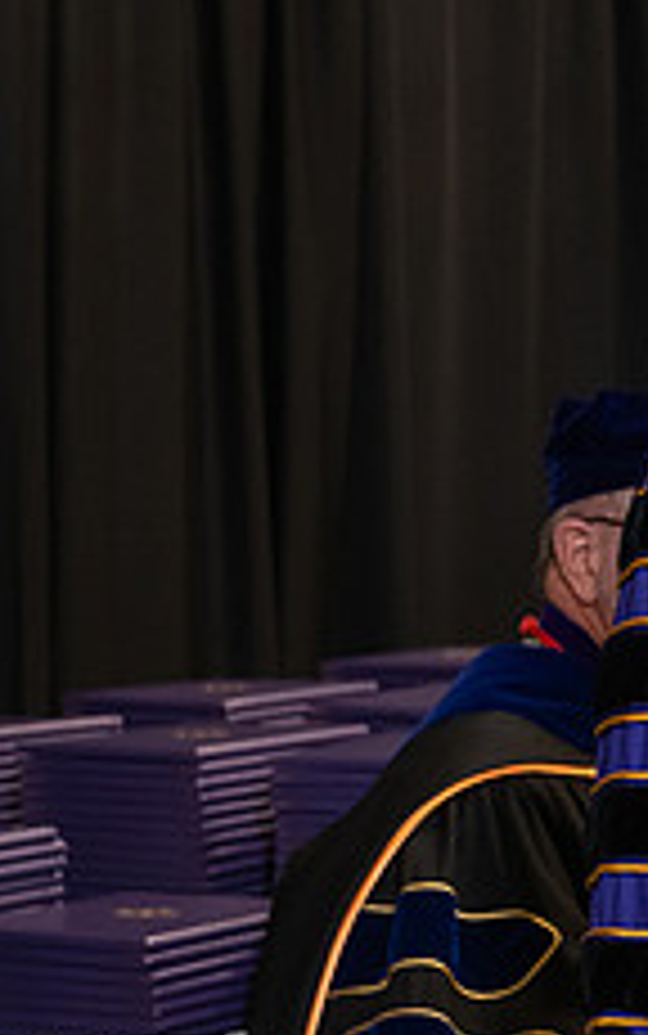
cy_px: 272
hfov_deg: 7.1
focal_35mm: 180
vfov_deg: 11.6
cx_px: 1152
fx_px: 5080
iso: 2000
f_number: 5
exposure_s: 1/125
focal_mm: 70
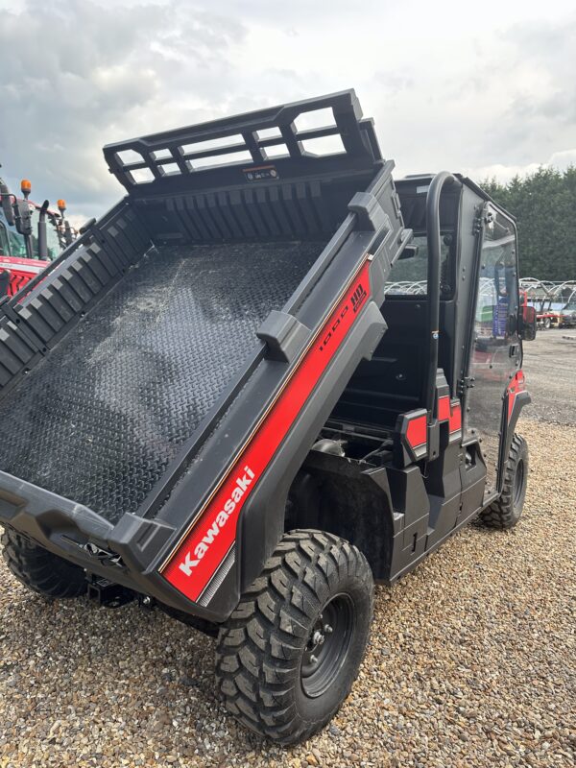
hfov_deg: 56.8
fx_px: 532
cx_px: 288
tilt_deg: -7.6
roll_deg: -2.2
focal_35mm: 24
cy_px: 384
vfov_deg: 71.6
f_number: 1.78
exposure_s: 1/543
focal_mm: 6.86
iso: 80
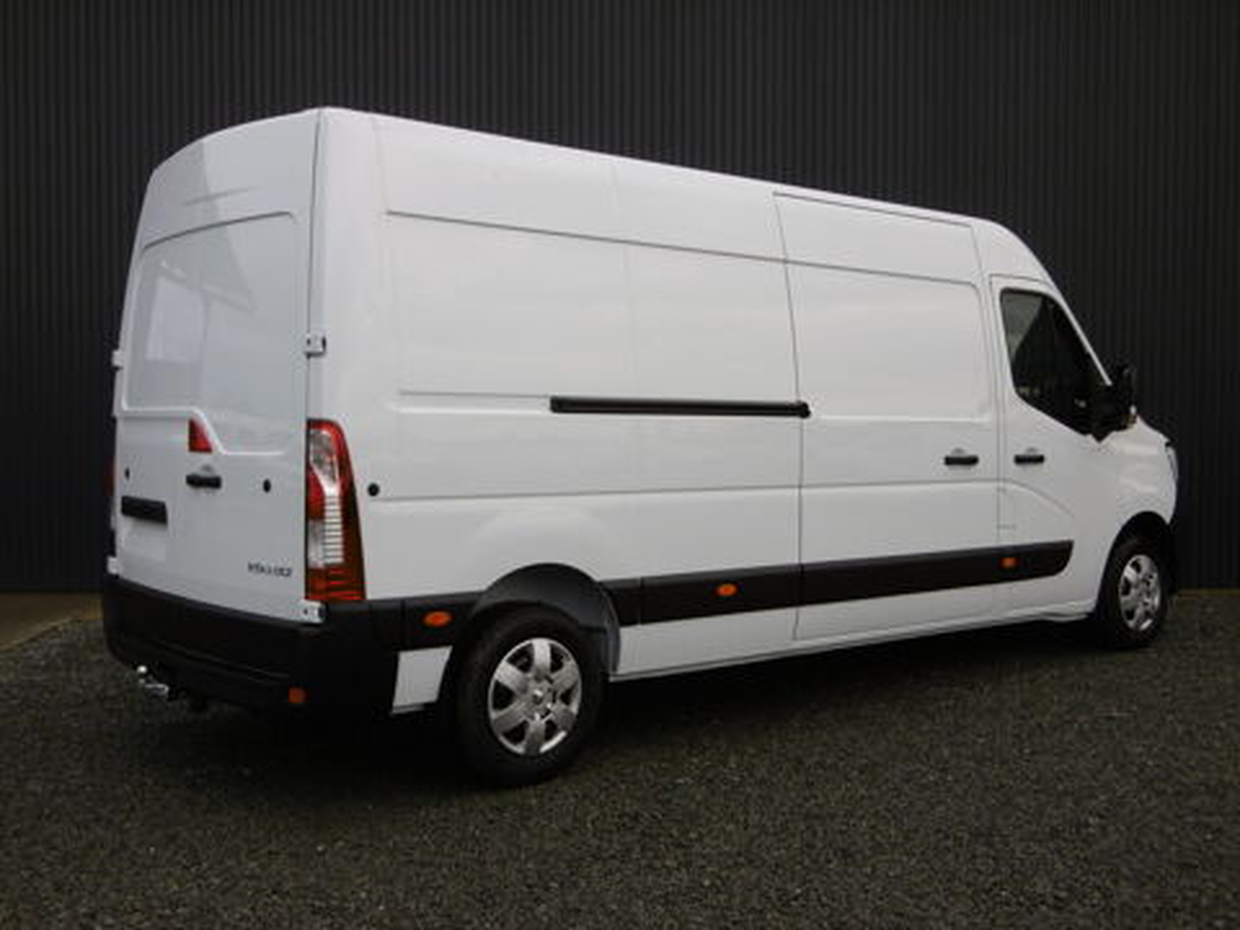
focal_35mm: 38
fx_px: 1361
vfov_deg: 37.7
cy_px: 465
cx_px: 620
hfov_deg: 49.0
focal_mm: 6.8
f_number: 3.7
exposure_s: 1/60
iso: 100
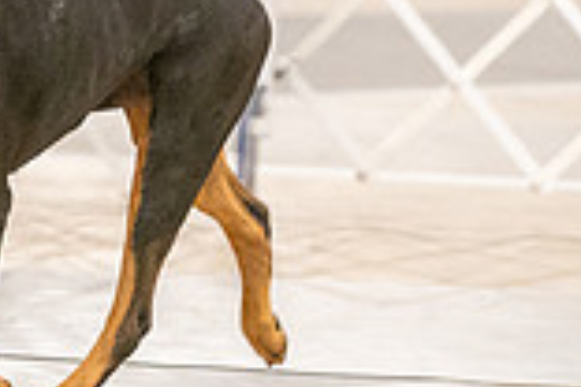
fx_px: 10280
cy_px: -184
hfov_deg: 3.2
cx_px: -78
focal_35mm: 637
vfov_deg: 2.2
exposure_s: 1/250
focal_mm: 171
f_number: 3.2
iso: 6400
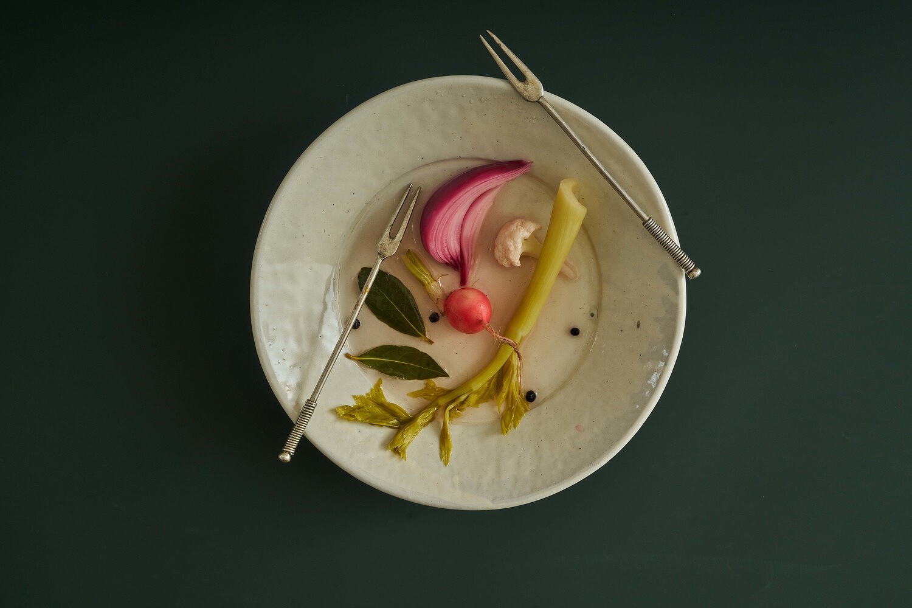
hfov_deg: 48.5
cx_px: 456
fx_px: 1013
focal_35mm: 40
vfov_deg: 33.4
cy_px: 304
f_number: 11
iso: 400
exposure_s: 1/160
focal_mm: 40
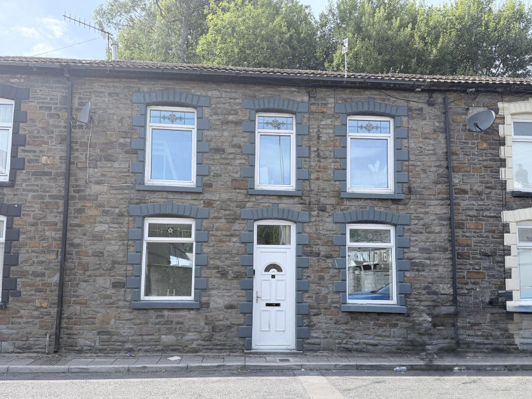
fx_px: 430
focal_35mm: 28
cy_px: 232
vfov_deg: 49.5
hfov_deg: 63.5
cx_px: 268
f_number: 1.78
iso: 100
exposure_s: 1/2053
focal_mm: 6.76
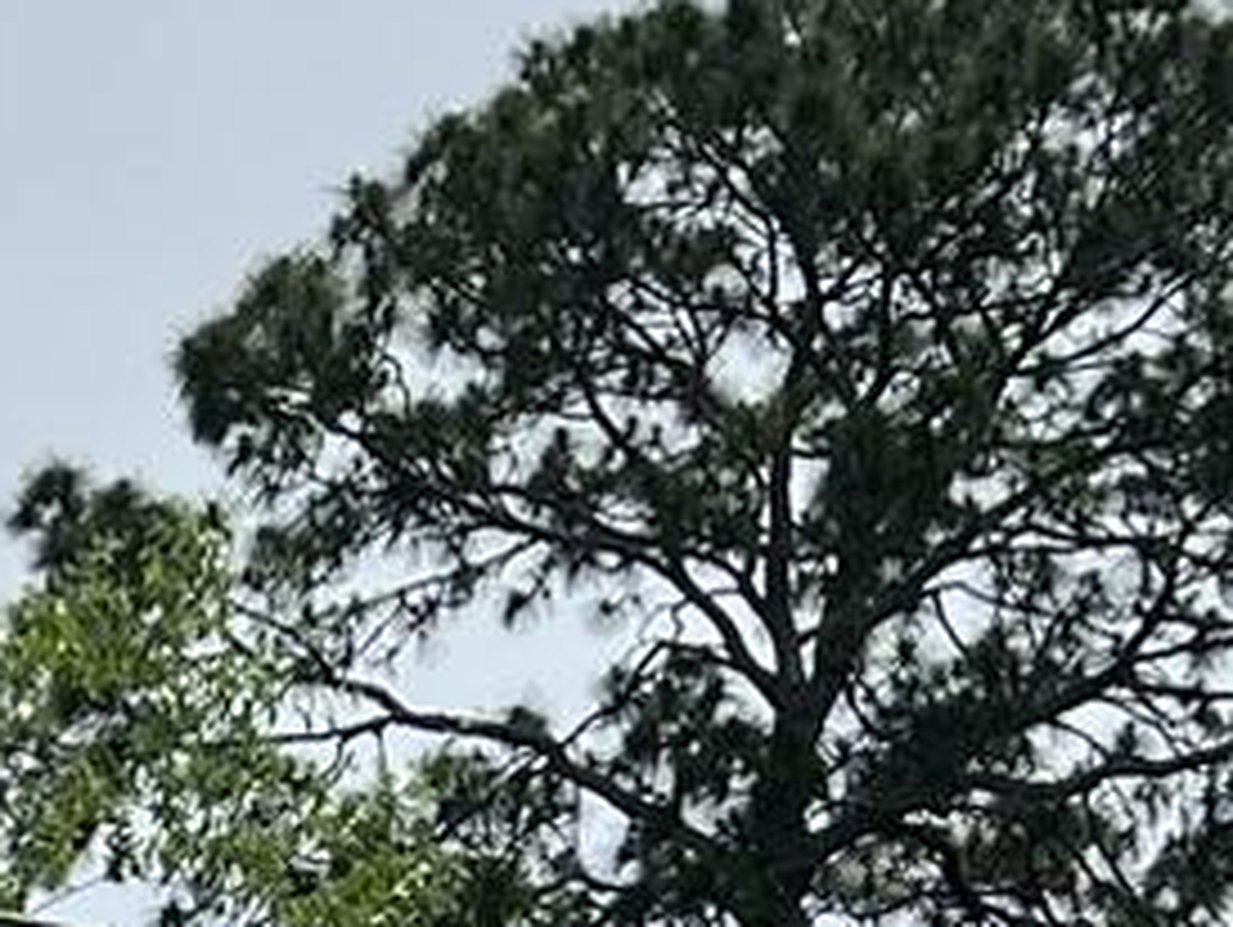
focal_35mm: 194
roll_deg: +1.1
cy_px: 2002
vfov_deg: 7.3
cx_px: -270
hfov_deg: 10.0
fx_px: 6916
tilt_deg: +0.5
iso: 50
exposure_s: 1/7463
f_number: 1.5
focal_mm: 5.7
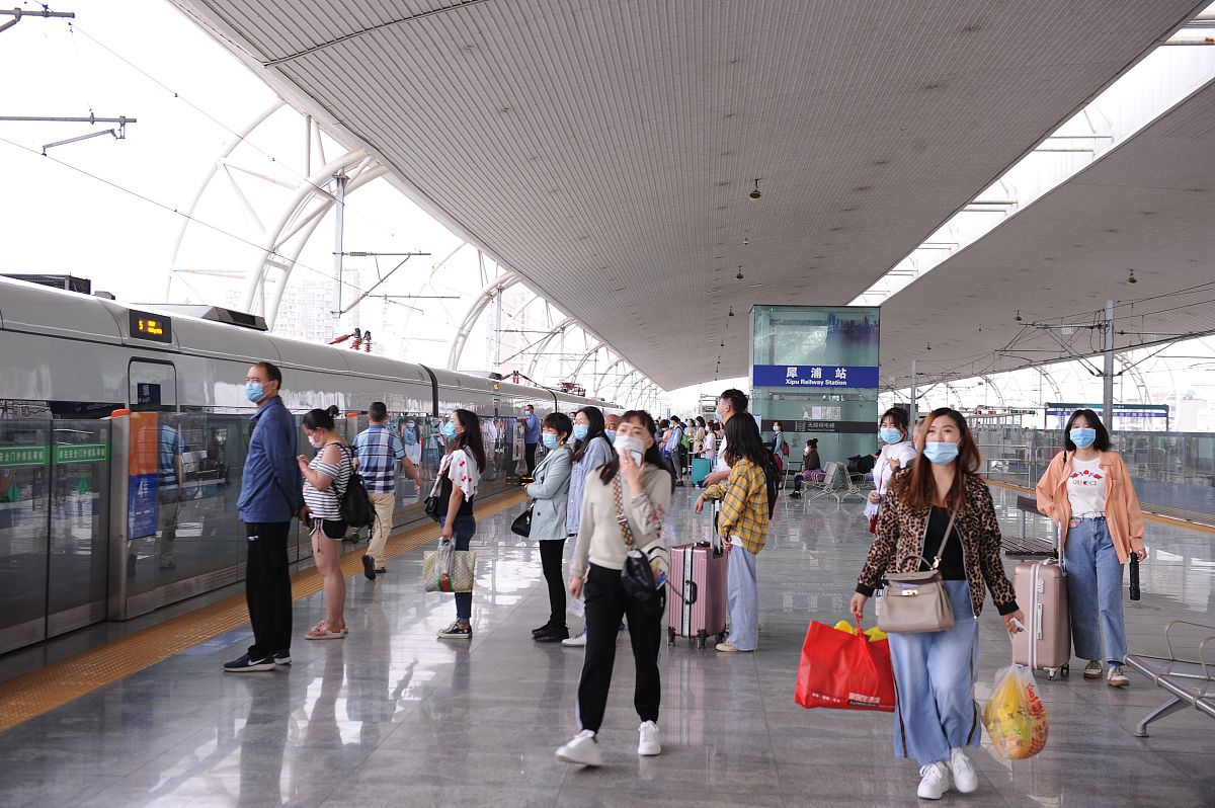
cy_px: 404
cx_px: 608
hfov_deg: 41.1
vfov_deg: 28.0
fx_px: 1619
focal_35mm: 48
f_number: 4.5
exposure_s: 1/80
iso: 200
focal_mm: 48
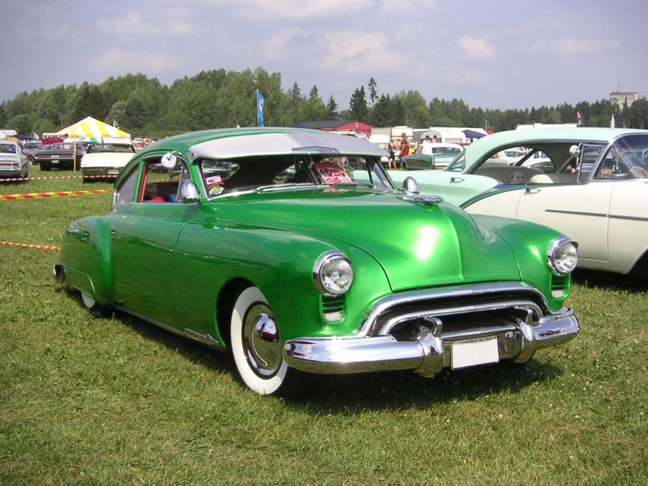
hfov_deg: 38.2
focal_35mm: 50
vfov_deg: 29.1
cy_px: 243
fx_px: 936
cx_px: 324
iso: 64
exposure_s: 1/180
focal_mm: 6.6
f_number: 6.7
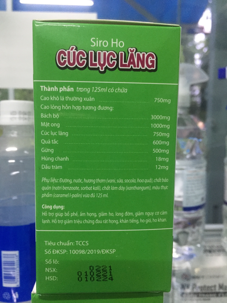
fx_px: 254
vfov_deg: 61.7
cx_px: 114
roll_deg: +0.9
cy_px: 152
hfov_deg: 48.2
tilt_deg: -6.1
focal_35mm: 29
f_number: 2.2
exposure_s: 1/33
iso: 250
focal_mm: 4.15
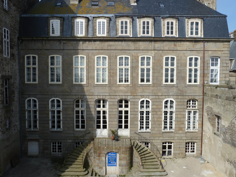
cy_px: 89
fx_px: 177
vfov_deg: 53.1
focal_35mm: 26
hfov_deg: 67.3
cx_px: 114
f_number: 4.5
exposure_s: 1/500
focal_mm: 4.1
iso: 80
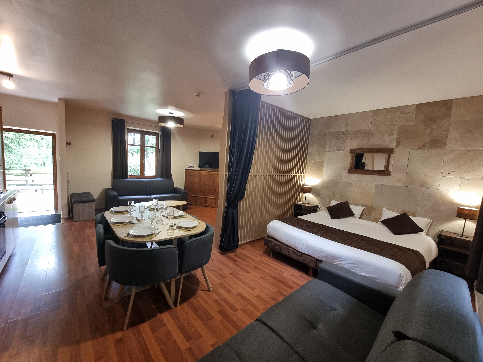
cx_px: 242
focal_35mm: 13
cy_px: 181
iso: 400
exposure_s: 1/30
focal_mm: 2.2
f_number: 2.2
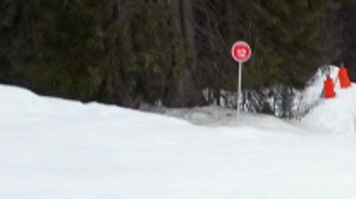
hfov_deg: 19.0
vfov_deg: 11.9
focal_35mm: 101
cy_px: 163
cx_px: 511
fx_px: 953
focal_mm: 4.1
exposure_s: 1/400
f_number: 3.5
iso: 80
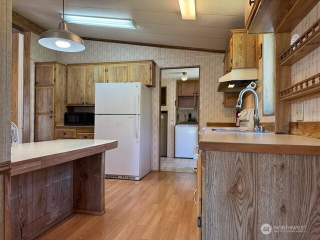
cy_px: 120
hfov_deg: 71.6
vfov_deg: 56.8
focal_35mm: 24
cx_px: 160
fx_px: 222
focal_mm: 6.76
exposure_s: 1/120
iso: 125
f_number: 1.78
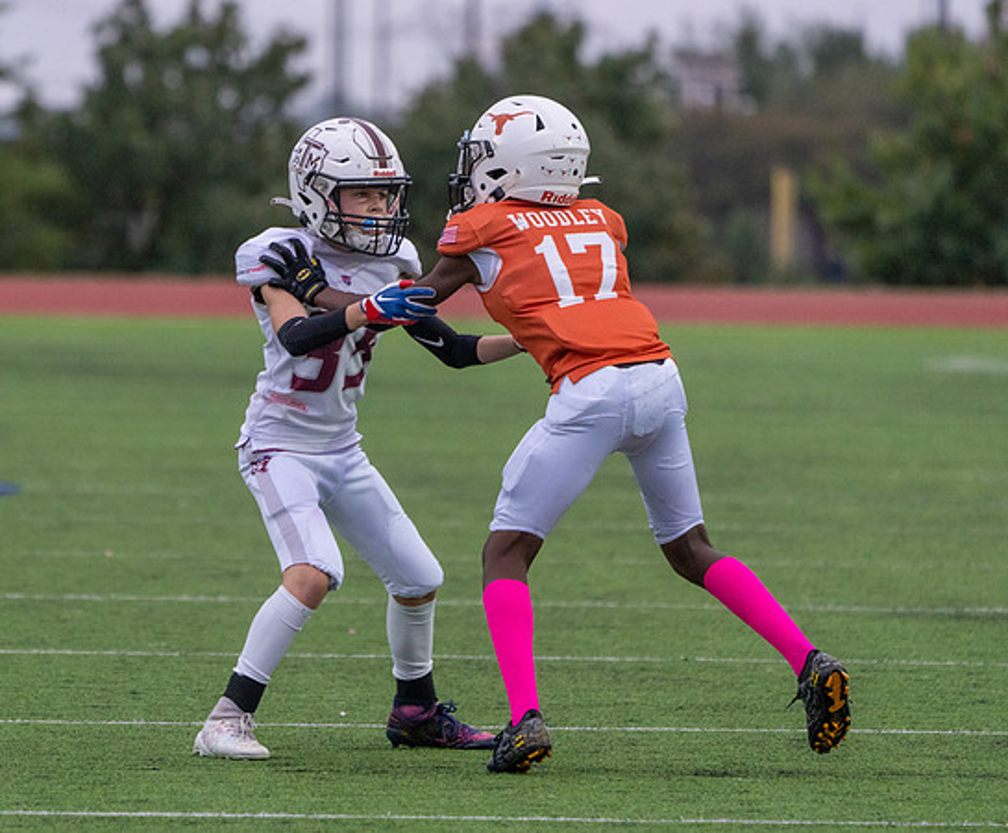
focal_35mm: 453
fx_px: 13691
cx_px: 277
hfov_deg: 4.2
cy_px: 424
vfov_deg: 3.5
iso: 3200
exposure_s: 1/1000
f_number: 5.6
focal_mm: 306
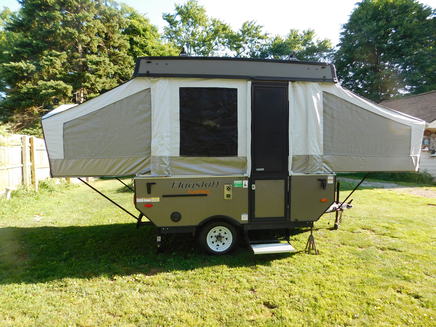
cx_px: 218
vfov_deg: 58.9
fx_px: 290
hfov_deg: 73.9
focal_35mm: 23
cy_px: 164
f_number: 3
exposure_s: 1/320
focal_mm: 4
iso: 125
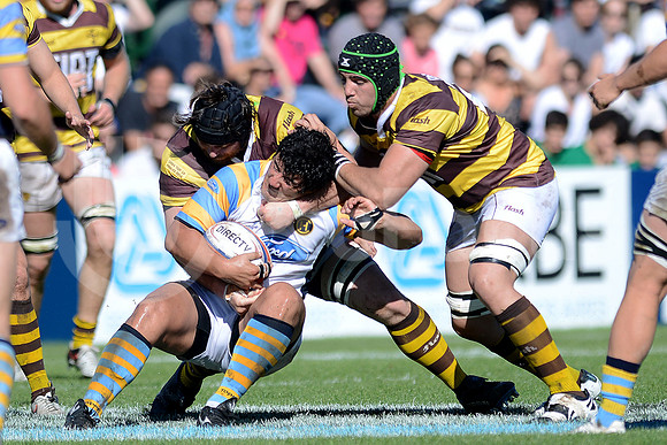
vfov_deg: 3.3
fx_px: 7783
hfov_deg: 4.9
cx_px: 334
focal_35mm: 420
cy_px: 222
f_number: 4
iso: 200
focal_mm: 420
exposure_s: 1/1600
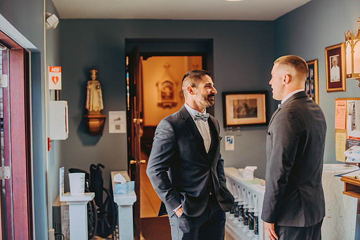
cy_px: 120
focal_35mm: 50
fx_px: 500
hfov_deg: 39.6
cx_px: 180
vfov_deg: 27.0
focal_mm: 50
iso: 400
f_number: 2
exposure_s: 1/200
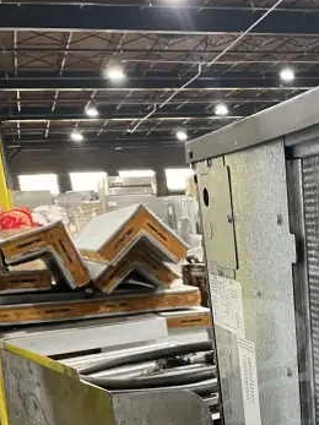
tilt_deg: -14.1
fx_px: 750
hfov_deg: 22.8
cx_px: 336
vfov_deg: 30.1
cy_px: 396
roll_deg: +4.6
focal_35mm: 61
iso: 400
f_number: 1.6
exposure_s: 1/60
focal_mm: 4.2
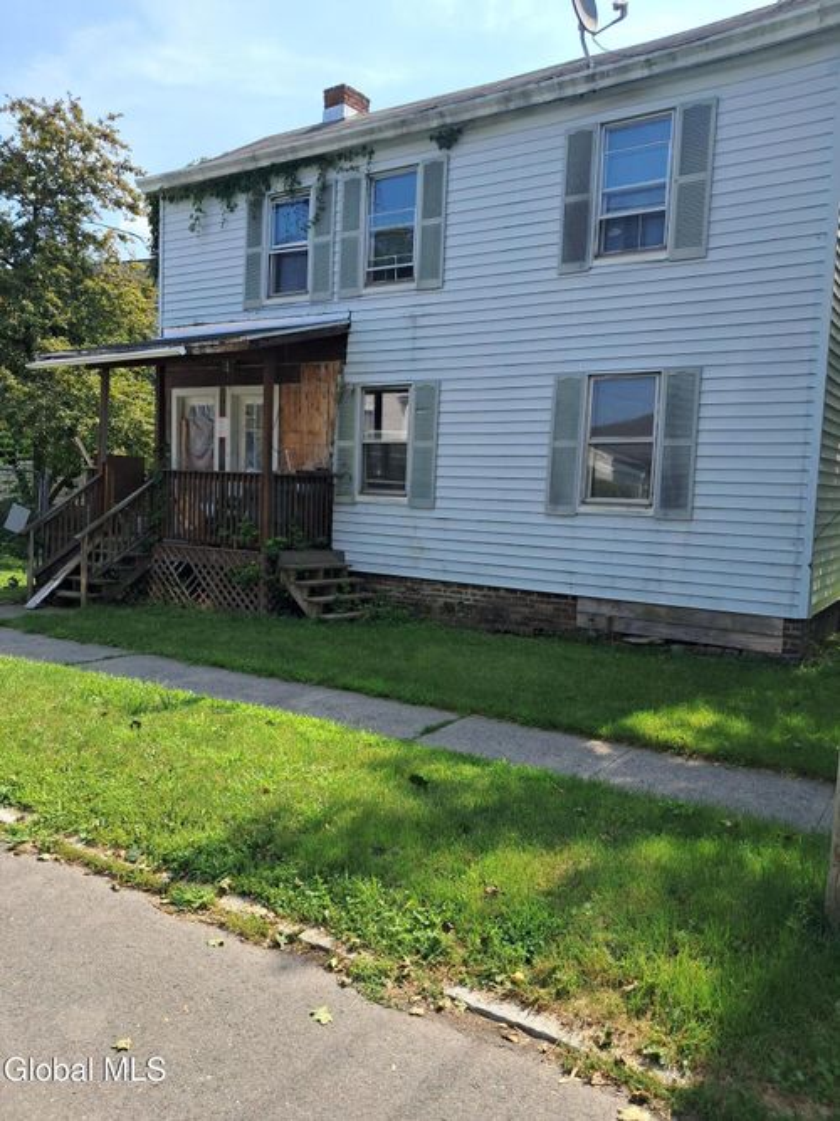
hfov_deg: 51.3
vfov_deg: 65.3
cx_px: 420
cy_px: 560
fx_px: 874
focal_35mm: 27
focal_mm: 4
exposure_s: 1/382
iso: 50
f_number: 1.8
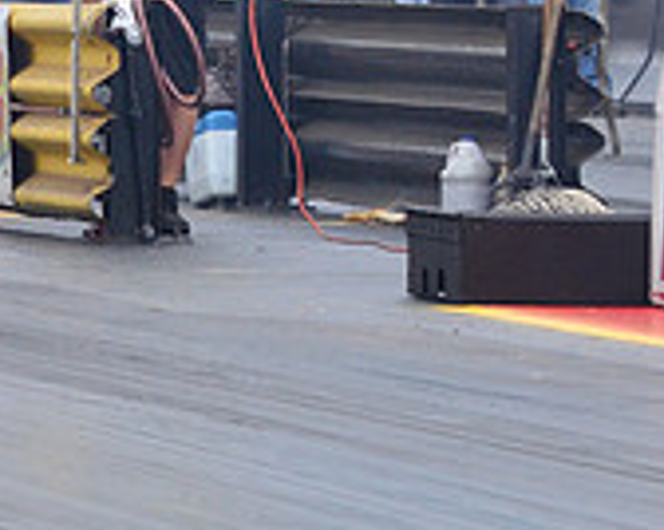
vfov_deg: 3.1
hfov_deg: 3.9
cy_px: 44
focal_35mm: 496
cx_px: -356
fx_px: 9736
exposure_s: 1/1000
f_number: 8
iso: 1000
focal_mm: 102
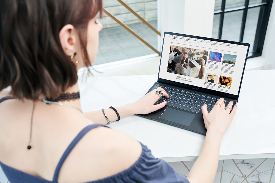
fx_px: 296
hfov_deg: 49.9
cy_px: 92
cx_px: 138
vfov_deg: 34.4
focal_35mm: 39
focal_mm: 38.7
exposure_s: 1/160
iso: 400
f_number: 5.6
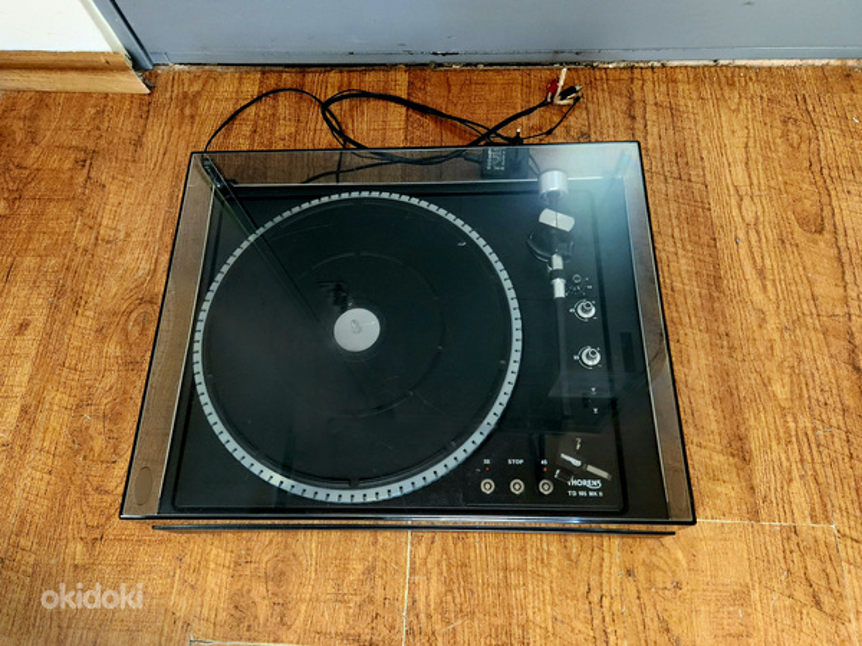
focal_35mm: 23
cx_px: 431
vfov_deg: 58.9
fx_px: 573
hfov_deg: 73.9
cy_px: 323
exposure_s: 1/50
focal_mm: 5.4
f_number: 1.8
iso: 640
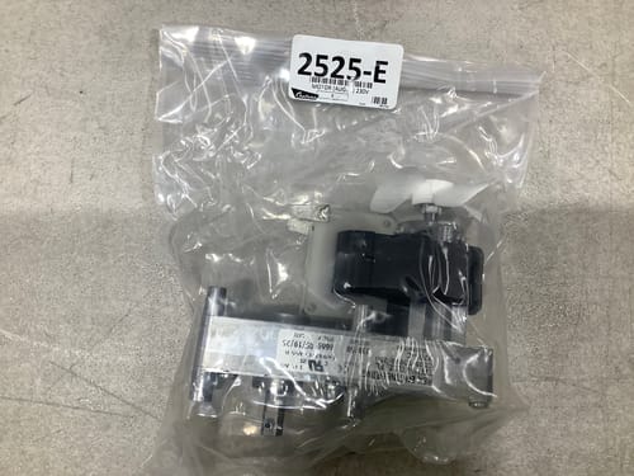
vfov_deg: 45.4
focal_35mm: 31
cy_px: 238
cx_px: 317
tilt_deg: -83.6
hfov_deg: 58.4
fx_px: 568
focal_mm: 3.3
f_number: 2.4
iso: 50
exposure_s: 1/100
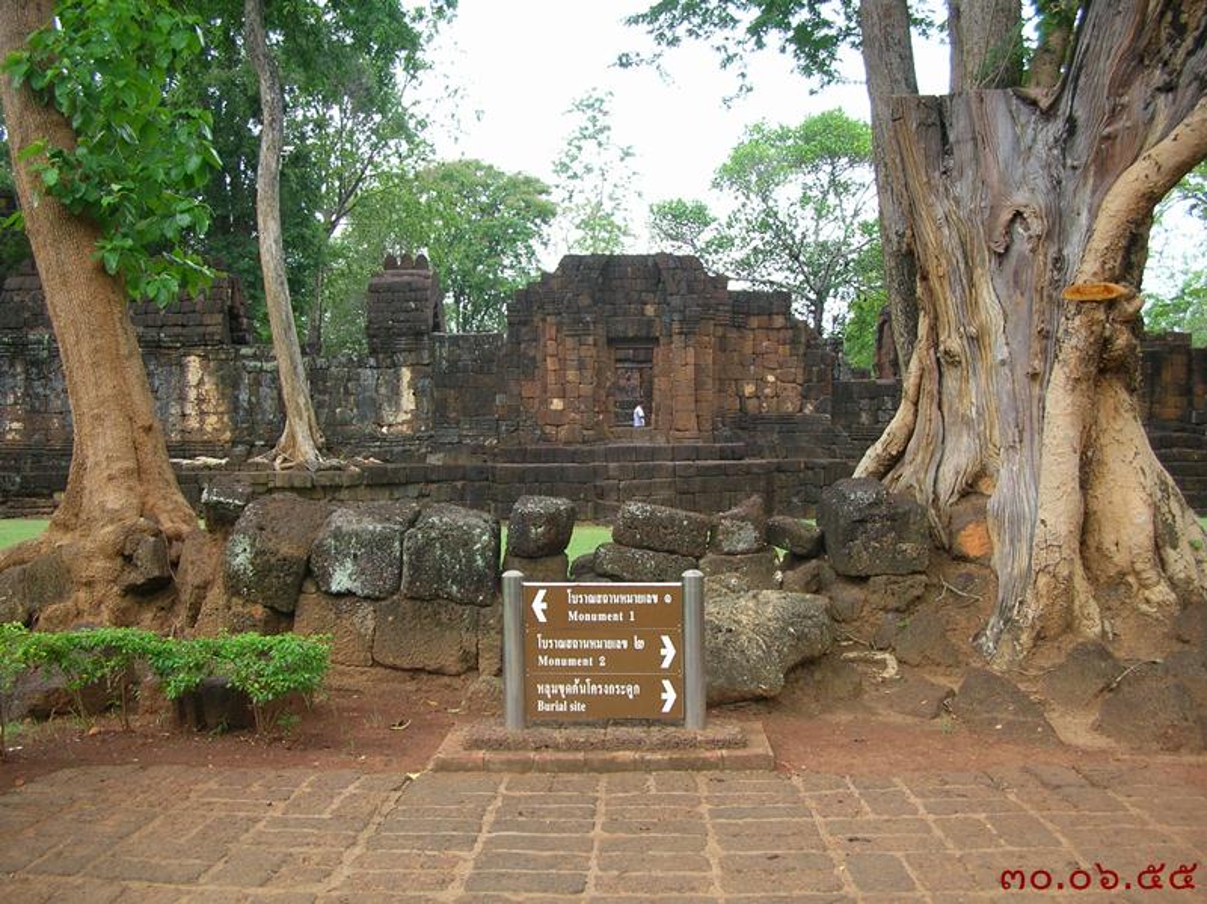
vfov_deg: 40.7
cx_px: 604
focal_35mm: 35
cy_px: 452
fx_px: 1220
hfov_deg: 52.7
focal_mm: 5.8
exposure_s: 1/143
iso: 50
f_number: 2.8
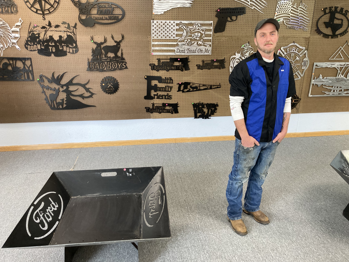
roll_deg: +0.1
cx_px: 174
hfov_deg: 63.4
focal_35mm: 28
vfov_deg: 49.7
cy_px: 131
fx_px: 282
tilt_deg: -18.0
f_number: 1.8
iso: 250
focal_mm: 3.99
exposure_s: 1/60
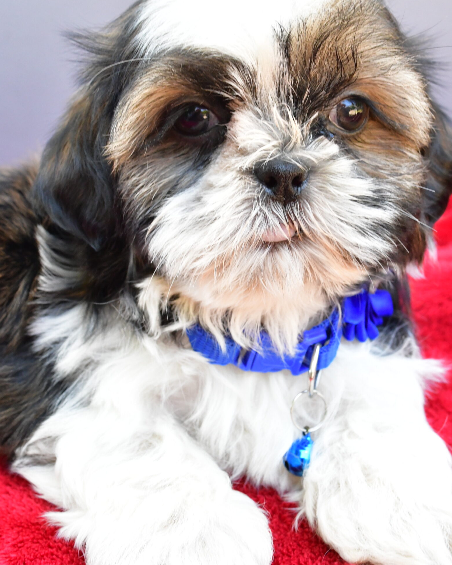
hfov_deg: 29.1
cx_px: 224
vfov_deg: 36.0
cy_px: 248
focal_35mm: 52
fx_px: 870
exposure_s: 1/160
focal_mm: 28
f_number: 9
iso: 3200
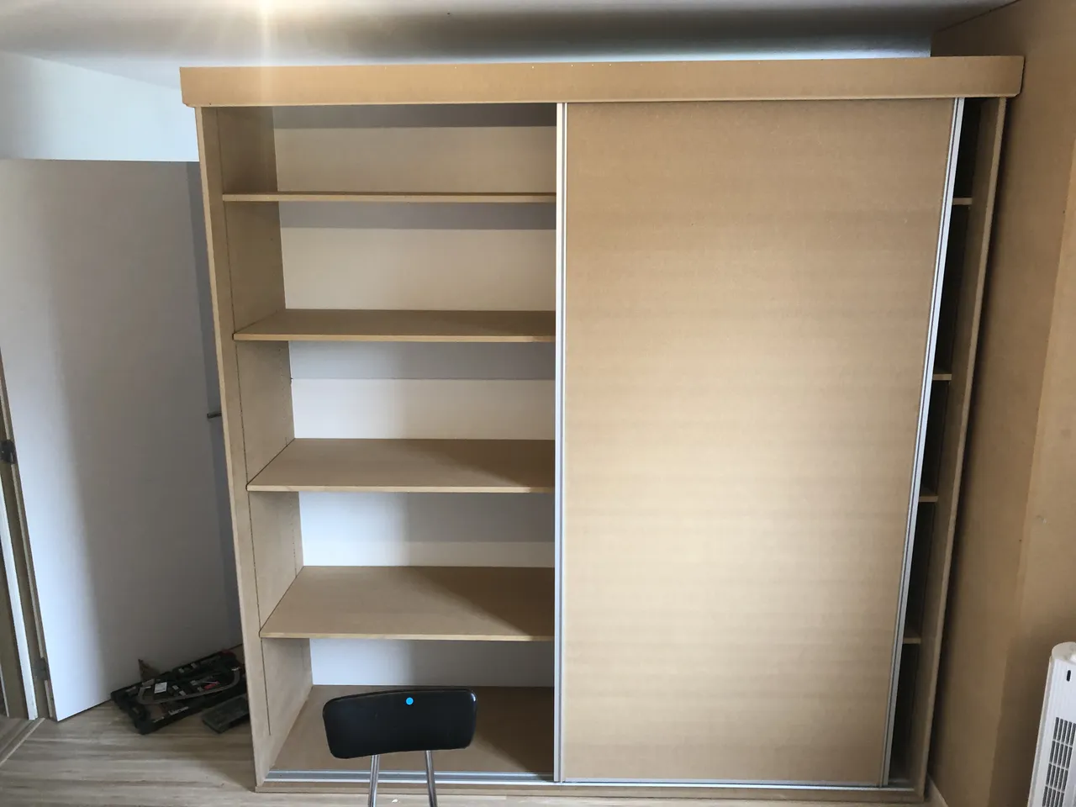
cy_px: 404
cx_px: 538
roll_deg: -0.5
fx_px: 870
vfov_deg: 49.7
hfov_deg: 63.4
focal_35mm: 28
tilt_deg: -13.9
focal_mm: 3.99
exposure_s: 1/17
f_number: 1.8
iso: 64
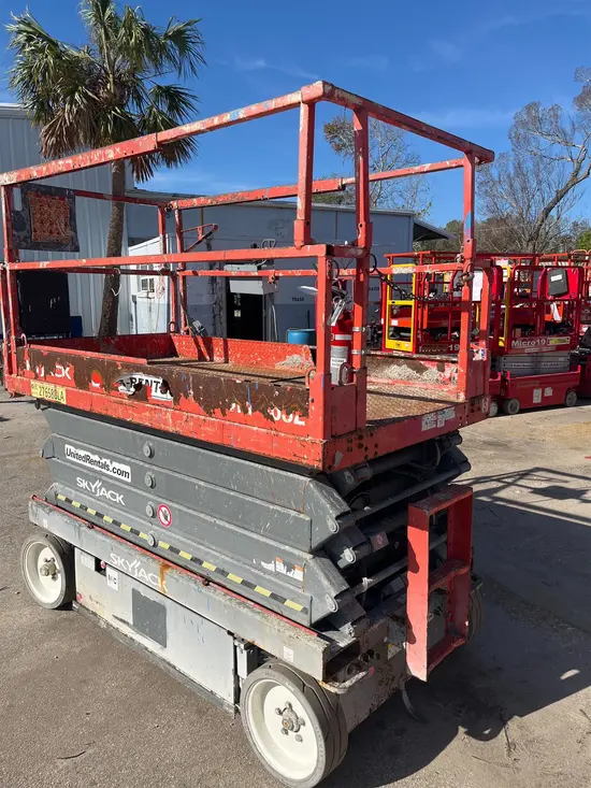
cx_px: 296
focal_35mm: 26
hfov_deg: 53.1
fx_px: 592
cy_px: 394
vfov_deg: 67.3
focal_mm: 5.1
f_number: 1.6
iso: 50
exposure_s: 1/4310
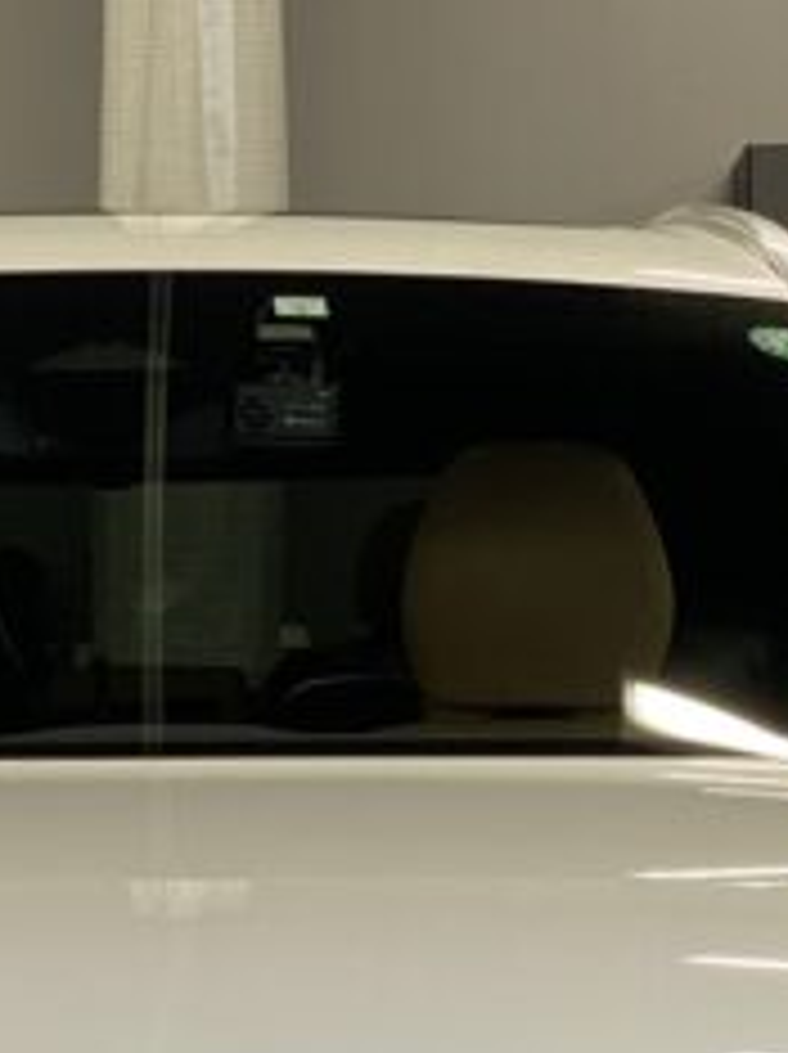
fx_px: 6933
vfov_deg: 8.7
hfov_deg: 6.5
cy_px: 752
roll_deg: -0.4
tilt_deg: +1.2
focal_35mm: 228
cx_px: 131
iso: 64
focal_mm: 6
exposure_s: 1/120
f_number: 2
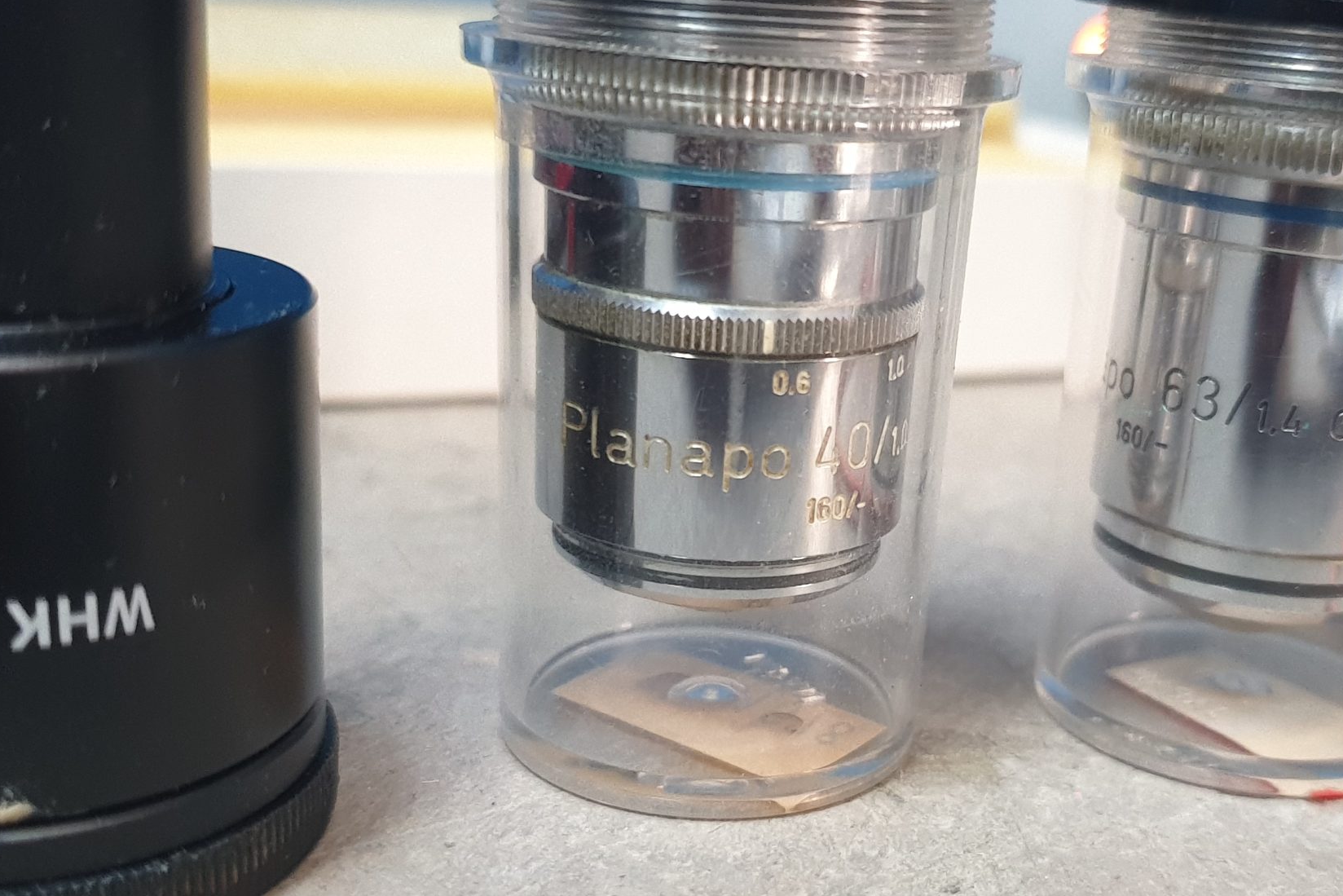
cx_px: 811
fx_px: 1567
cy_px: 519
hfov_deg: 46.1
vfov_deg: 31.8
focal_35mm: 42
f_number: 1.5
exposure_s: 1/50
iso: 250
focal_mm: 4.3
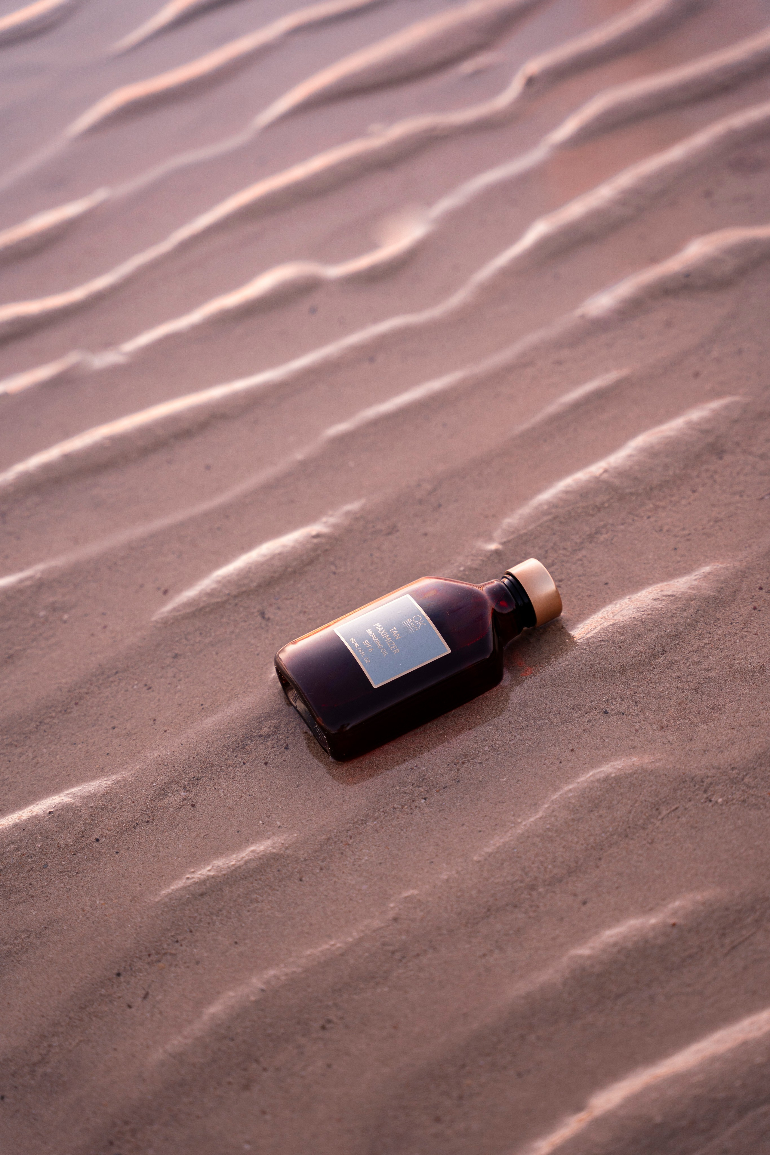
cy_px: 578
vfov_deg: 28.8
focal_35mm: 70
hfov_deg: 19.5
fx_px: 2246
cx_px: 385
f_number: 3.2
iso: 160
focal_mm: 70
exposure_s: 1/125
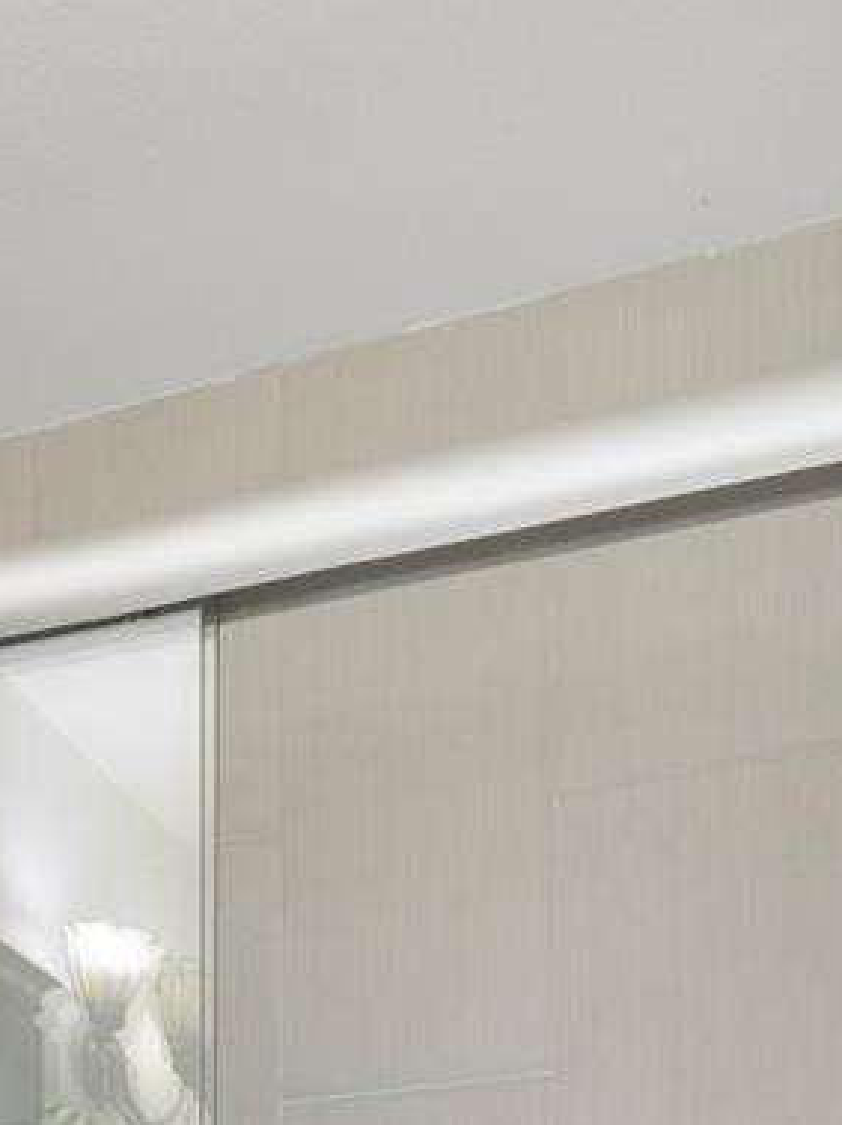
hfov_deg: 24.0
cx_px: 116
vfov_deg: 25.4
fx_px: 1933
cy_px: 1640
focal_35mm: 60
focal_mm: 13
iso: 320
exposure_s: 1/1.43
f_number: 8
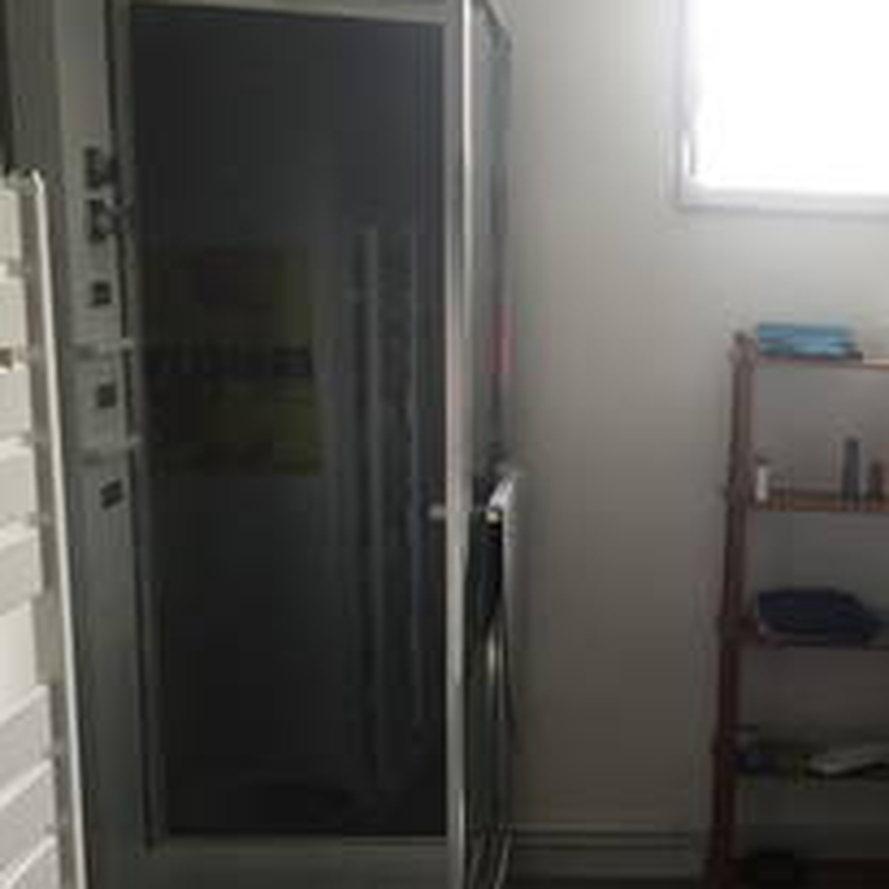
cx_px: 776
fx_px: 1308
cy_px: 577
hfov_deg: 35.6
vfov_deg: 37.2
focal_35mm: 45
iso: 50
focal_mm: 4.15
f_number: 2.2
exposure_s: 1/33
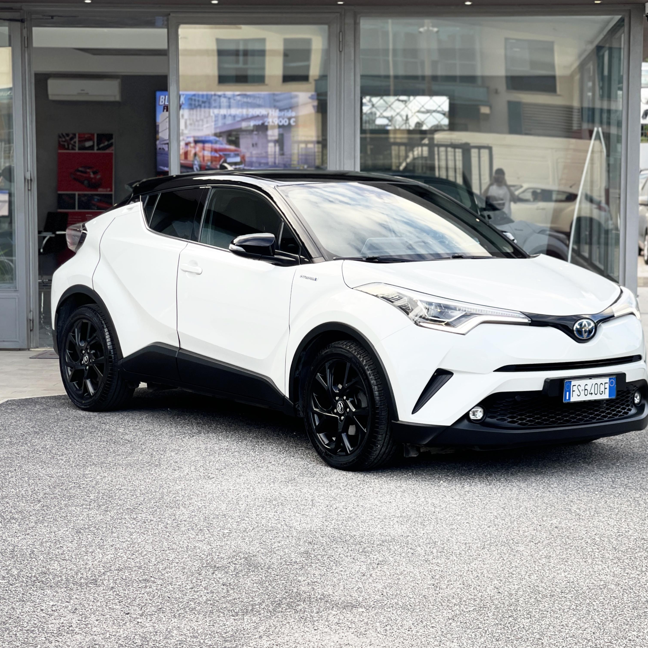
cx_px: 362
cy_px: 323
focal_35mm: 76
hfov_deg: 22.8
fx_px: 1610
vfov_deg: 22.8
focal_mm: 7.5
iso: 25
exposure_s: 1/121
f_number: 2.2
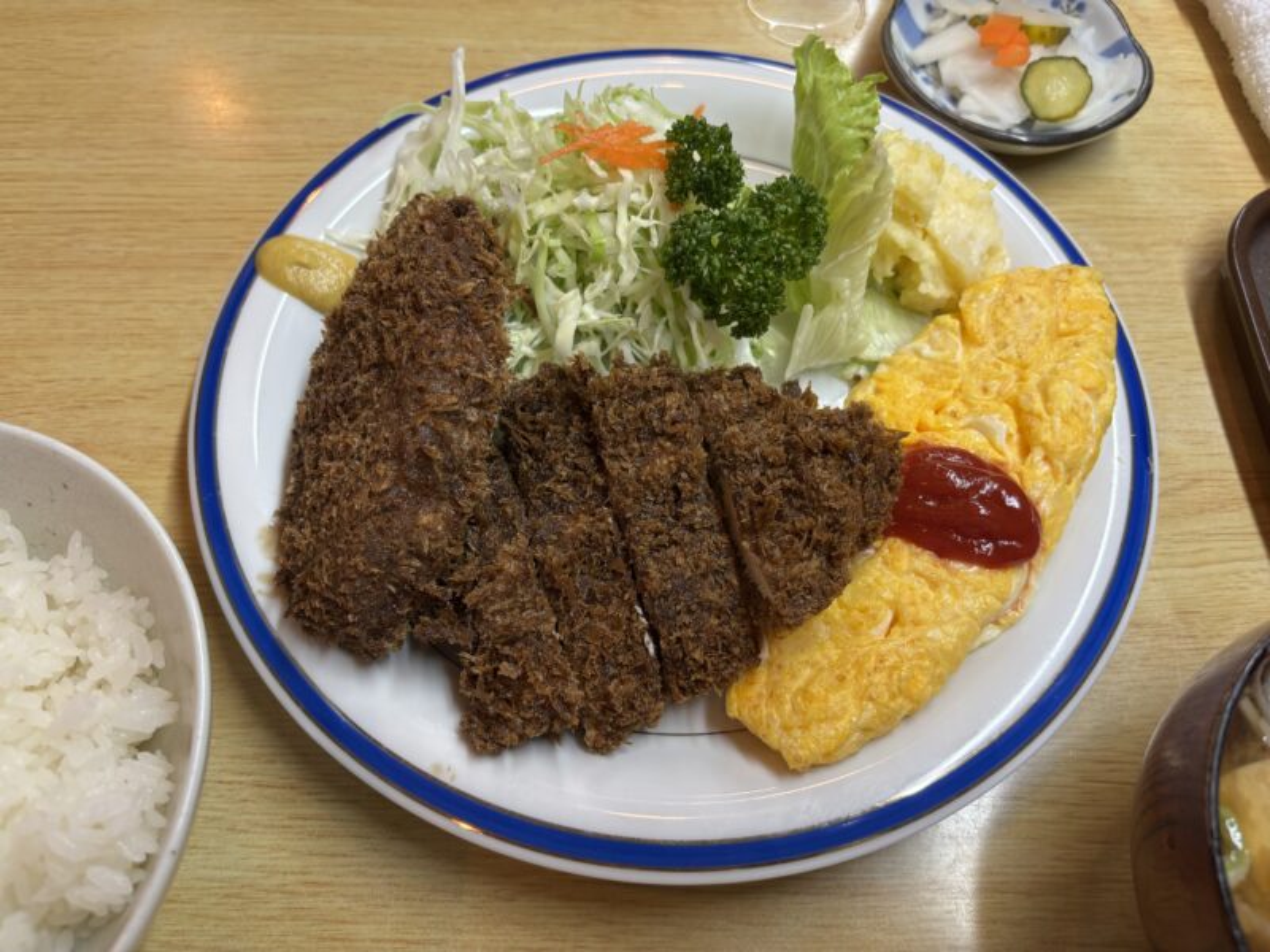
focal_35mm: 26
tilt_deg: -61.4
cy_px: 476
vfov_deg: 53.1
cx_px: 635
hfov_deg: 67.3
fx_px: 954
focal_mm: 5.96
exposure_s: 1/100
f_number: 1.6
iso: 100
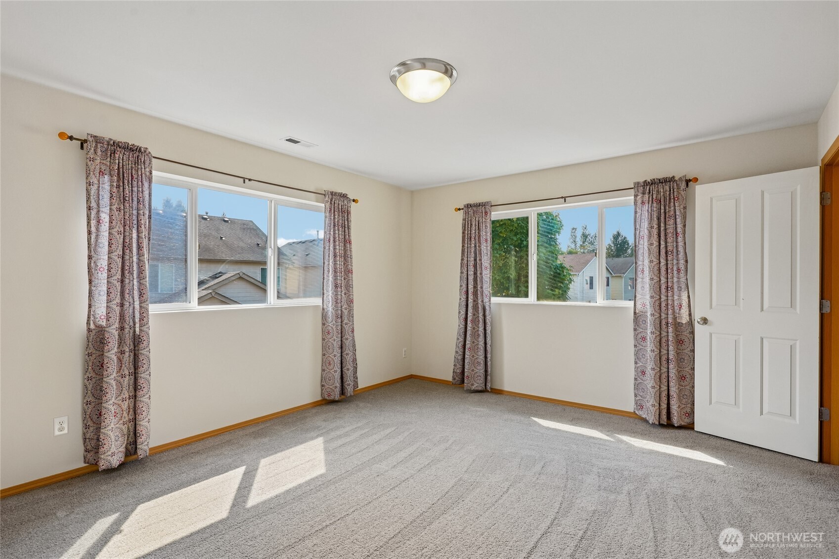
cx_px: 420
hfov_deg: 93.3
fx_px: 396
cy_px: 280
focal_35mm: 17
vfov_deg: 70.4
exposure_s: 1/125
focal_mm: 17
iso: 500
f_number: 8
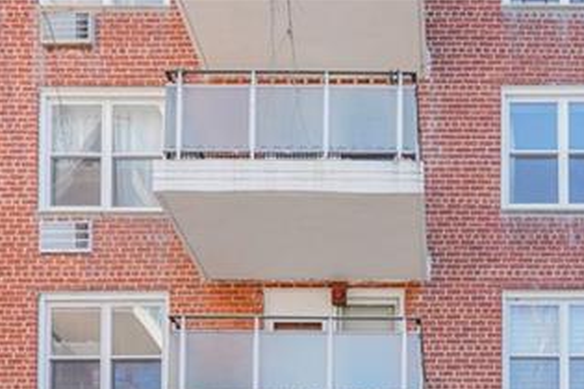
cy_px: 628
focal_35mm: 52
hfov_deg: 37.2
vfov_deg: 20.9
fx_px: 843
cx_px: 441
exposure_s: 1/160
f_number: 4
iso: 200
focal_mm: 16
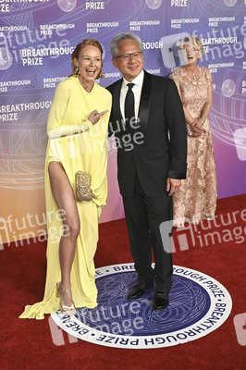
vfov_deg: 39.6
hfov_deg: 26.9
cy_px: 185
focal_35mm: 50
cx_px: 123
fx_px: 513
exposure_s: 1/320
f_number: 4
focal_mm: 50
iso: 2000
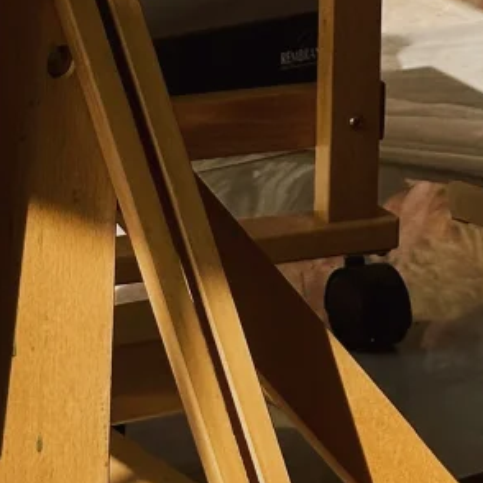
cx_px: 67
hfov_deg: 8.4
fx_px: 3284
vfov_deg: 7.8
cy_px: -644
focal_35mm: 208
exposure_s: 1/1242
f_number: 1.78
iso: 64
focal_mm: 6.86
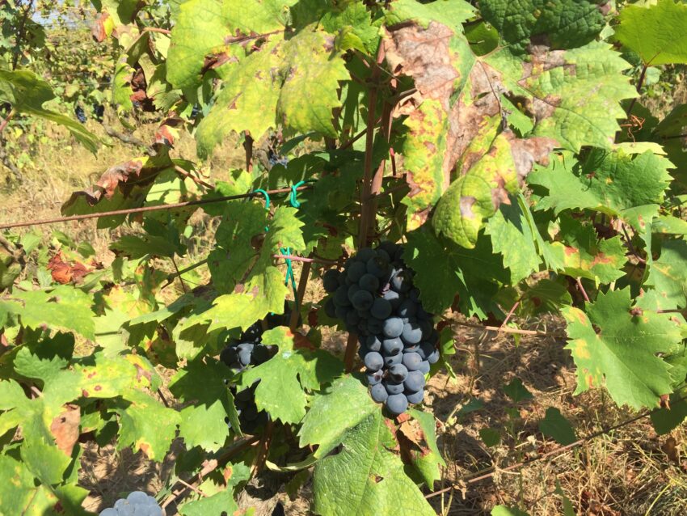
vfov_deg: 48.2
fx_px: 576
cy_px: 258
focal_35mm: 29
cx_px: 344
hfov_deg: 61.6
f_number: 2.2
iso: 32
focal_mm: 4.15
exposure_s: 1/942
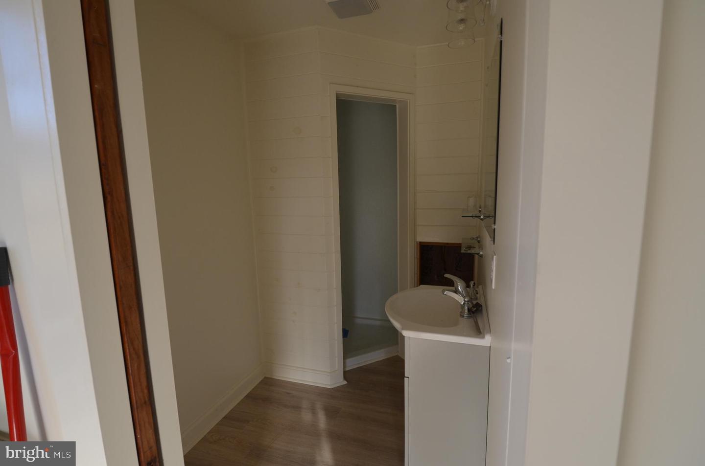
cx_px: 352
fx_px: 322
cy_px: 233
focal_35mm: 16
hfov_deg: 95.1
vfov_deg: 71.8
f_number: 5.6
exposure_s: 1/125
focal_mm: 11
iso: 360
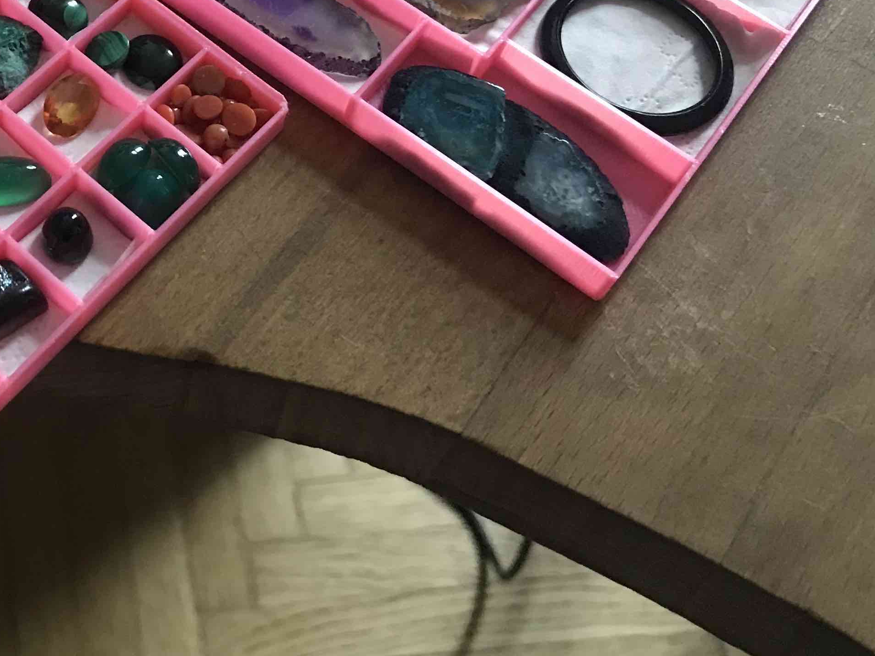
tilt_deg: -54.6
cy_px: 42
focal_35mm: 59
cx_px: 8
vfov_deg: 24.0
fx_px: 1491
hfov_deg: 30.5
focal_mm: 3.99
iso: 100
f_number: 1.8
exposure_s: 1/13
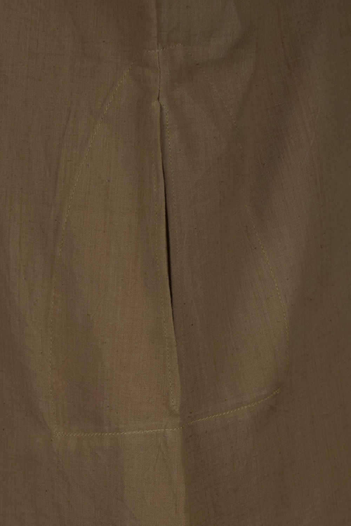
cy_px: 263
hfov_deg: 18.9
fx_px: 1053
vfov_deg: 28.1
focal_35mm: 72
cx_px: 176
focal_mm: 48
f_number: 5.3
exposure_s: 1/60
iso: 100
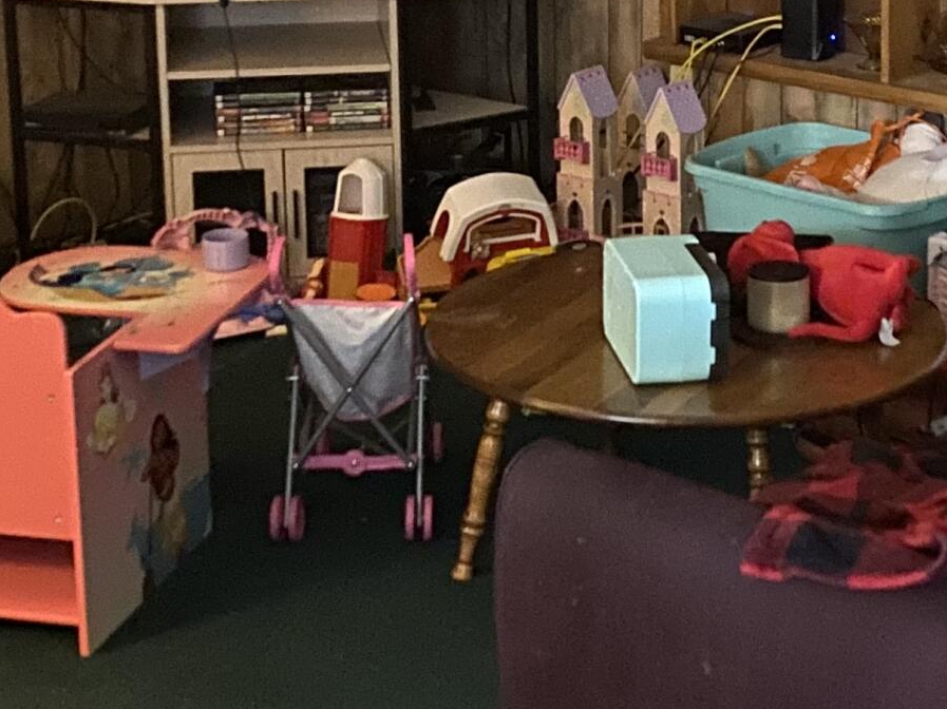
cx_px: 586
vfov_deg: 16.7
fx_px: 2379
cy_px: 75
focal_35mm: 87
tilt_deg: -12.5
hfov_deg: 22.5
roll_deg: +0.1
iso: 800
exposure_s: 1/20
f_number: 1.8
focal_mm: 4.25
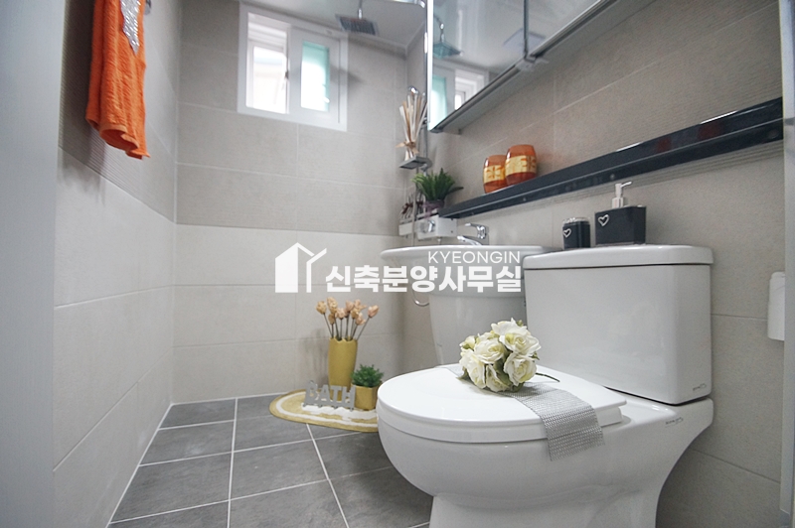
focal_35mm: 16
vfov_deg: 72.0
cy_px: 264
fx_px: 364
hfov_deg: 95.0
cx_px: 398
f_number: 3.5
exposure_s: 1/100
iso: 800
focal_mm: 11
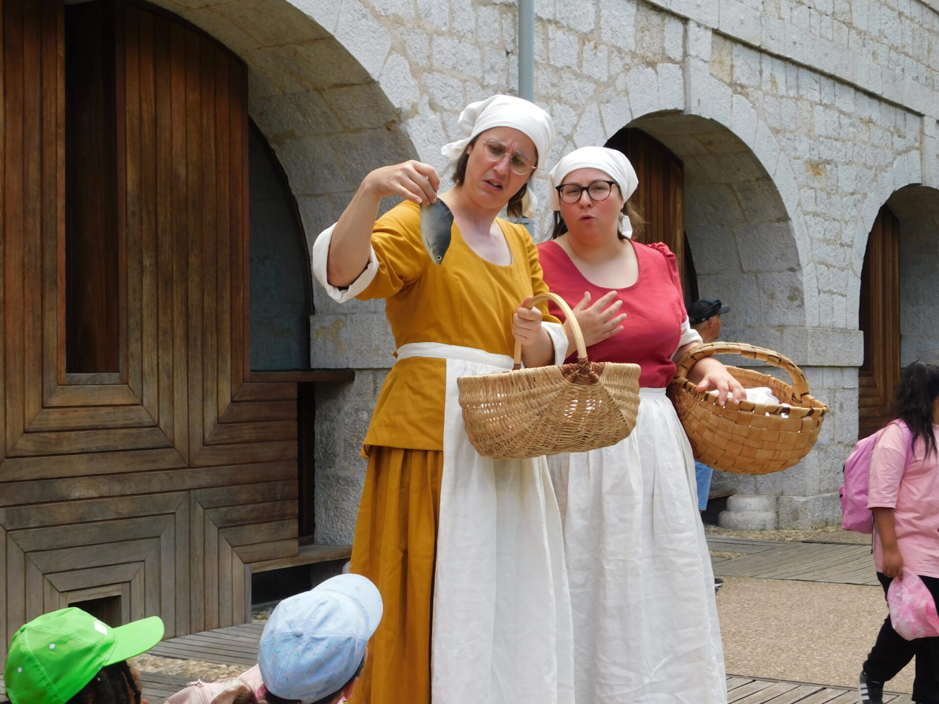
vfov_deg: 24.8
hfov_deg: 32.7
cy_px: 352
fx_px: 1600
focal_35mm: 59
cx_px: 470
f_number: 4
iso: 125
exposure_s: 1/250
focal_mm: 10.4
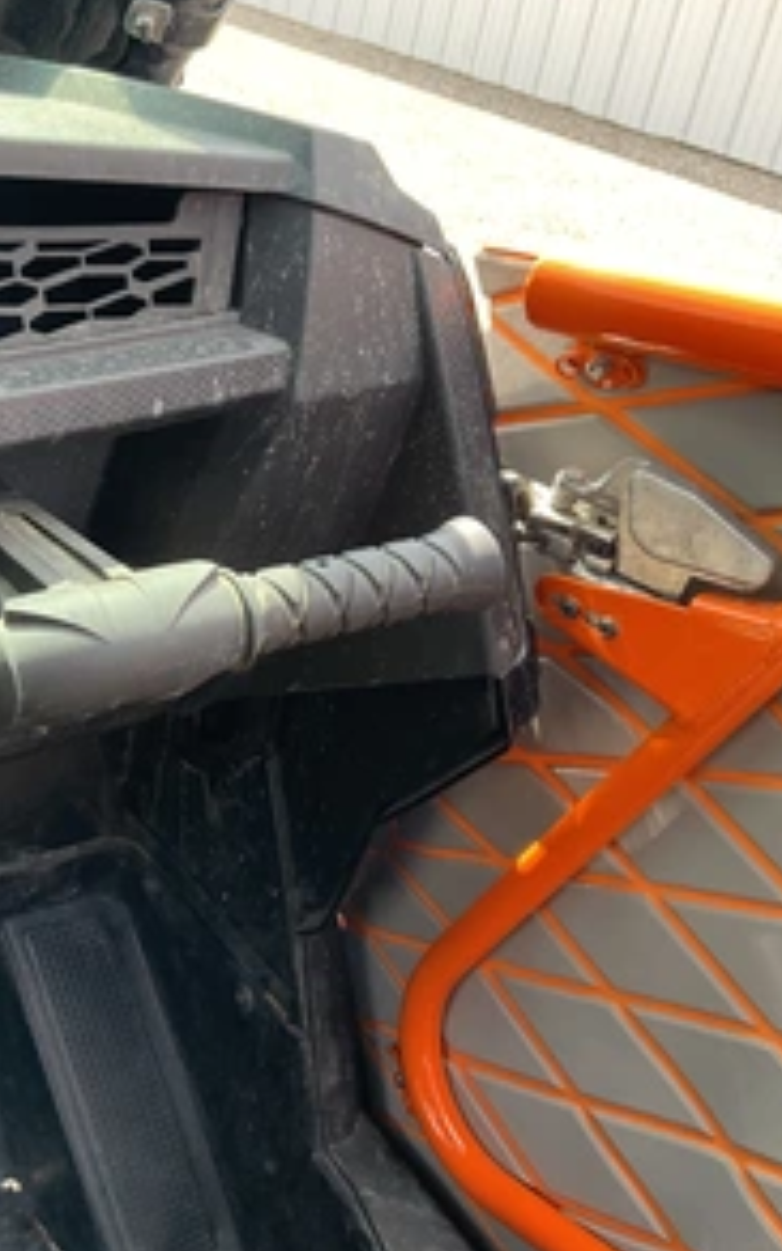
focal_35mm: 42
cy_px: 619
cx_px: 132
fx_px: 1433
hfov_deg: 29.7
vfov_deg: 47.2
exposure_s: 1/122
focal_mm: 3
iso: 25
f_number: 1.8
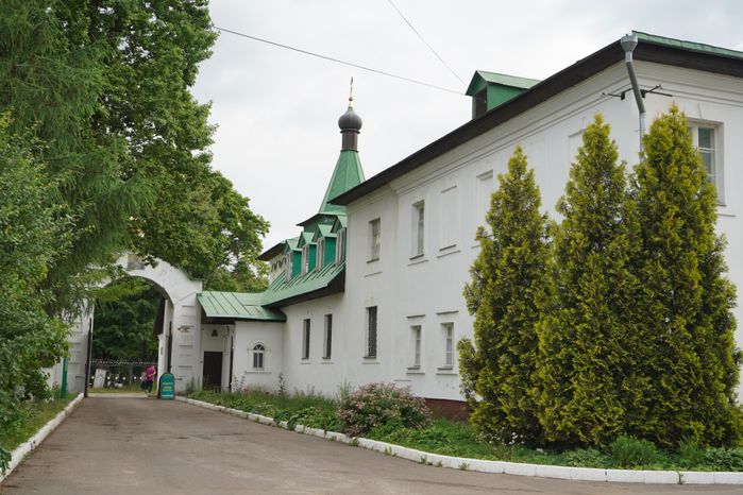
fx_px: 846
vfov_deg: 32.6
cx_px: 372
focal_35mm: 41
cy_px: 248
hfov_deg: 47.4
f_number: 7.1
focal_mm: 41
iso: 100
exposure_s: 1/160
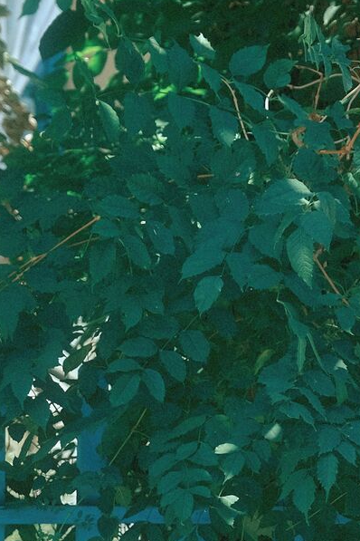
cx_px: 436
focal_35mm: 181
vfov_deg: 11.3
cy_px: 478
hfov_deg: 7.5
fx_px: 2715
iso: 160
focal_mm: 40.1
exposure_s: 1/250
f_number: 2.8
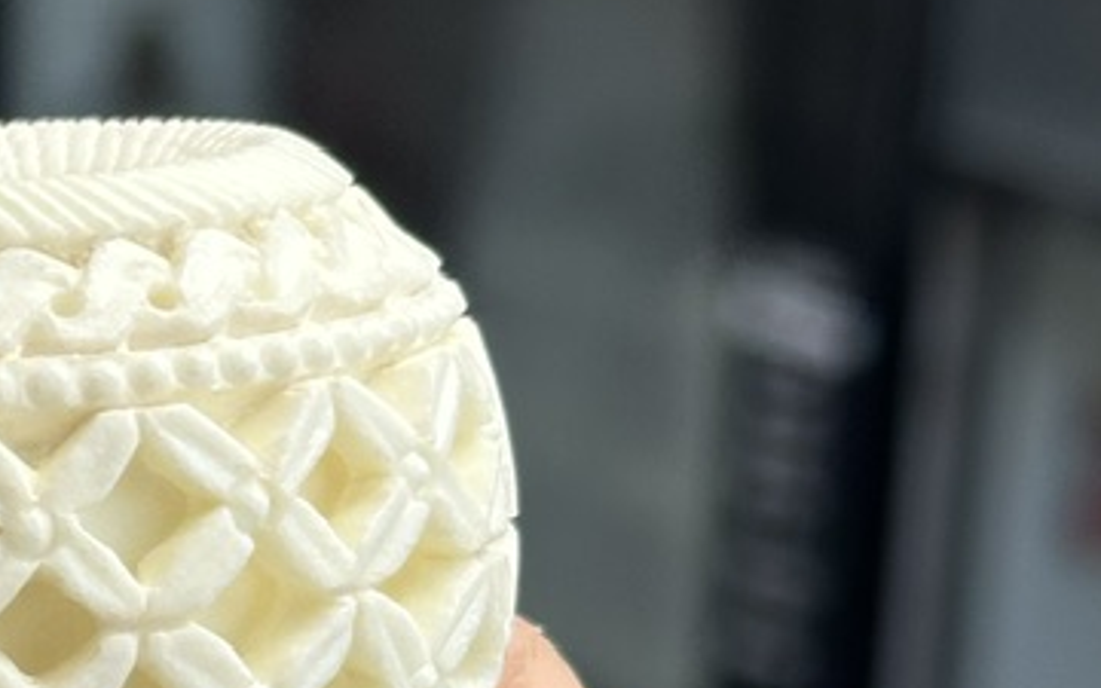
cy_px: 636
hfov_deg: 10.9
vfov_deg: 7.2
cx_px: -817
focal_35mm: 181
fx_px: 5431
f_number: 1.78
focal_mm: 6.86
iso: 64
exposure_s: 1/638
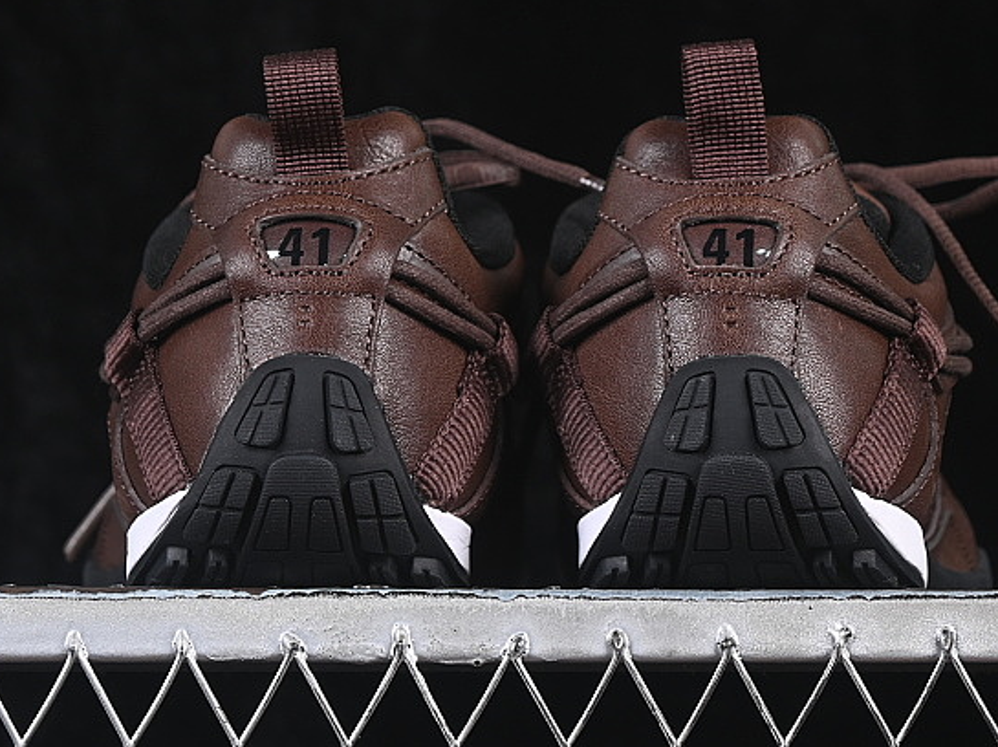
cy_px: 181
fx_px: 4120
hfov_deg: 13.8
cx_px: 524
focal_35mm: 143
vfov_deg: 10.3
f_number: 6.3
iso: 160
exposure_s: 1/60
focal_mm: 50
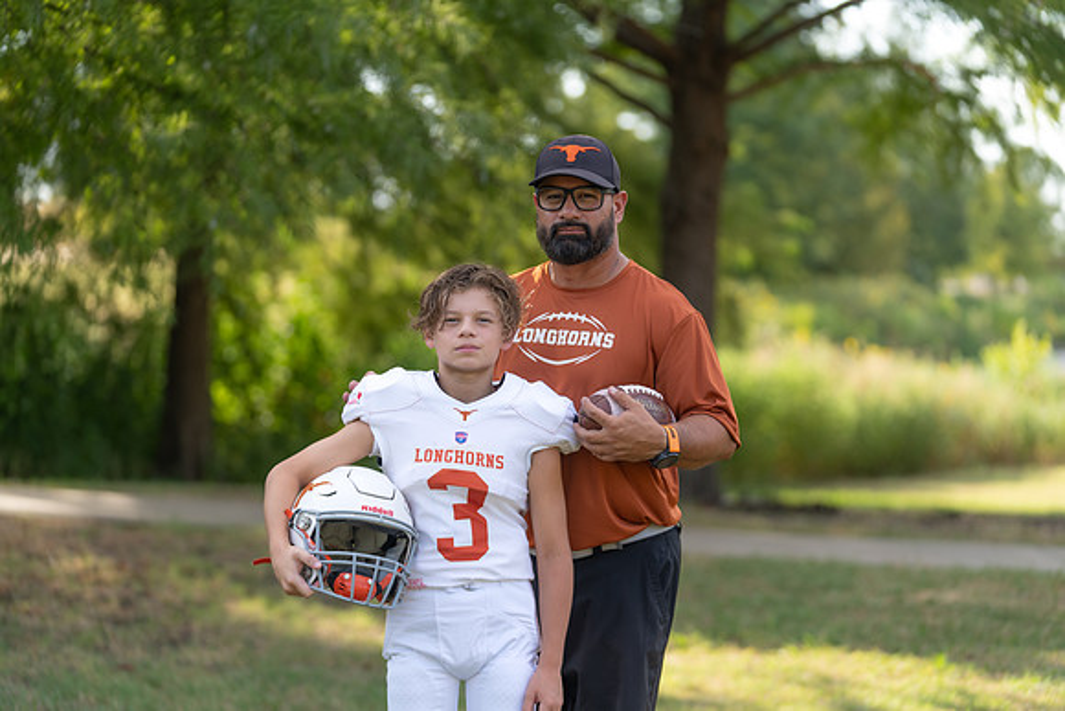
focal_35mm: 113
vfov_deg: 12.1
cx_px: 532
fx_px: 3344
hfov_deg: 18.1
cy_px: 356
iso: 100
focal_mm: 113
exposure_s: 1/400
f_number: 2.8
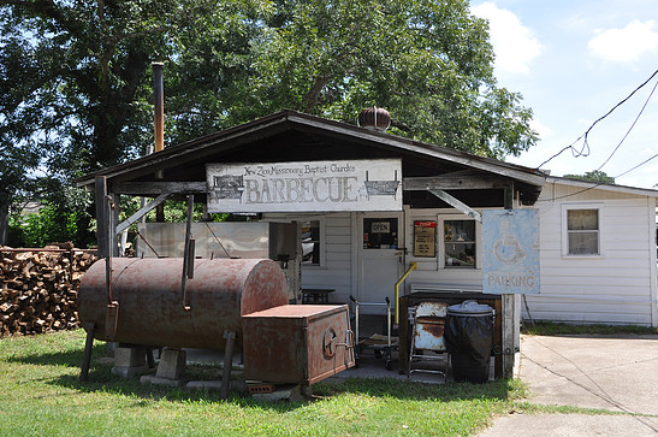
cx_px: 338
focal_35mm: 35
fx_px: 639
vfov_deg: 37.7
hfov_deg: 54.5
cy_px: 208
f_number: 10
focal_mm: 22
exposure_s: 1/100
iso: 200
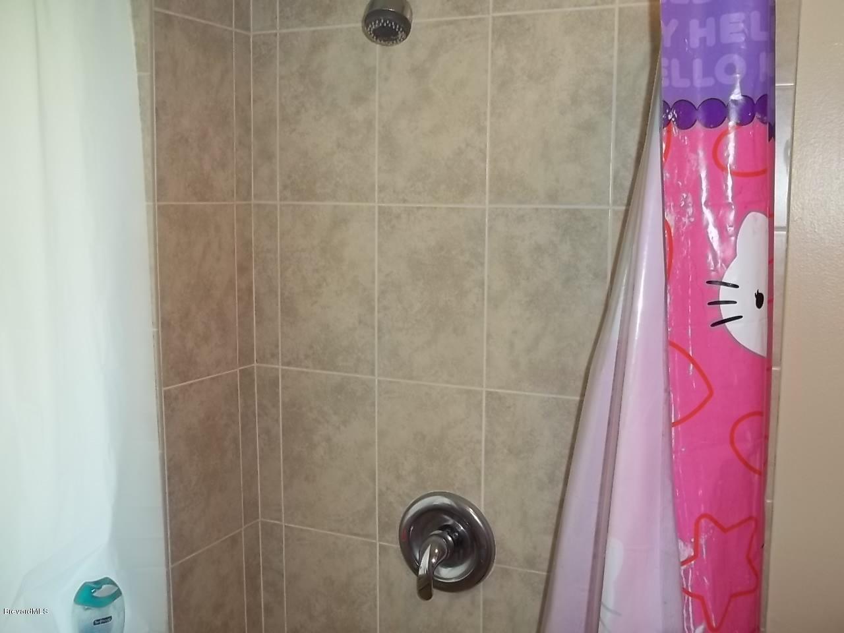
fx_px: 878
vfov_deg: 39.7
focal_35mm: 36
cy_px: 316
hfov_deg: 51.4
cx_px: 422
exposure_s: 1/30
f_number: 3.1
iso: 64
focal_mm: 6.5
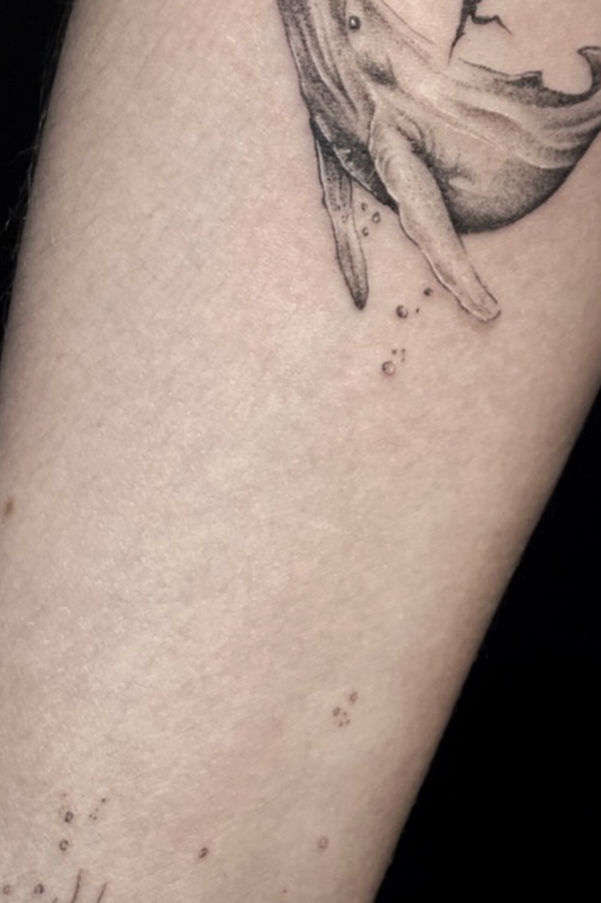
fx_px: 3507
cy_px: 103
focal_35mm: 140
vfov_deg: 14.5
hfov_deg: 9.8
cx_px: 455
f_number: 2.2
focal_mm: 7.5
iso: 160
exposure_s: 1/33
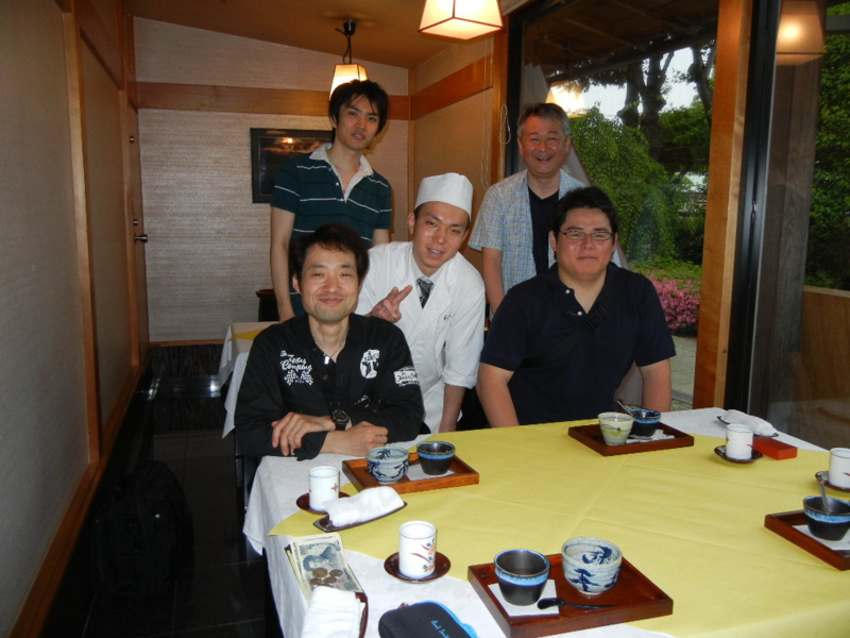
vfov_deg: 46.8
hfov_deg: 60.0
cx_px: 425
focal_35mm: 30
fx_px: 737
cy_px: 319
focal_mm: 5.4
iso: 200
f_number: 3.5
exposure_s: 1/30
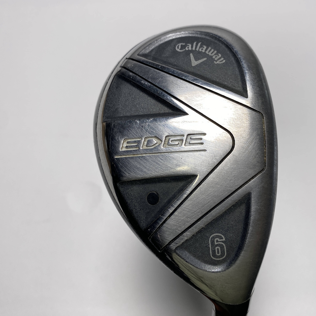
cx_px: 197
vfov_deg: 48.4
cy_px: 155
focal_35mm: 34
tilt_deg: -65.5
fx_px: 351
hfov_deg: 48.0
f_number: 1.8
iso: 32
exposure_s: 1/1103
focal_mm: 4.25
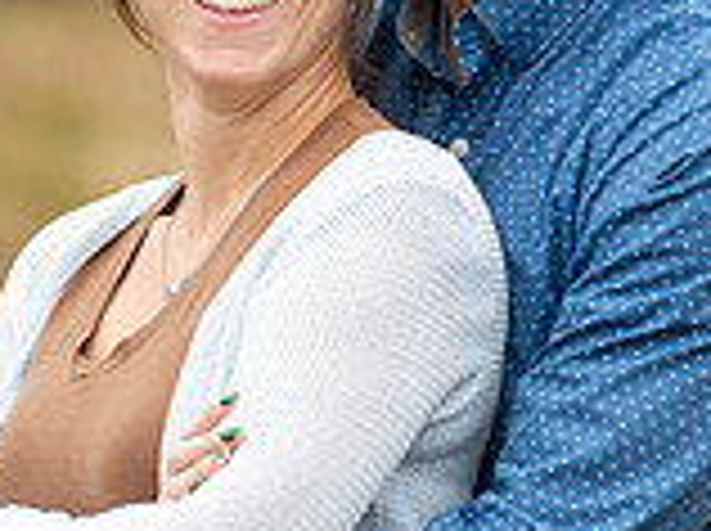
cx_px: 333
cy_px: 351
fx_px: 9577
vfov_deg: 3.2
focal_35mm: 467
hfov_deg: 4.3
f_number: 5
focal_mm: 170
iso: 320
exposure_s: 1/320
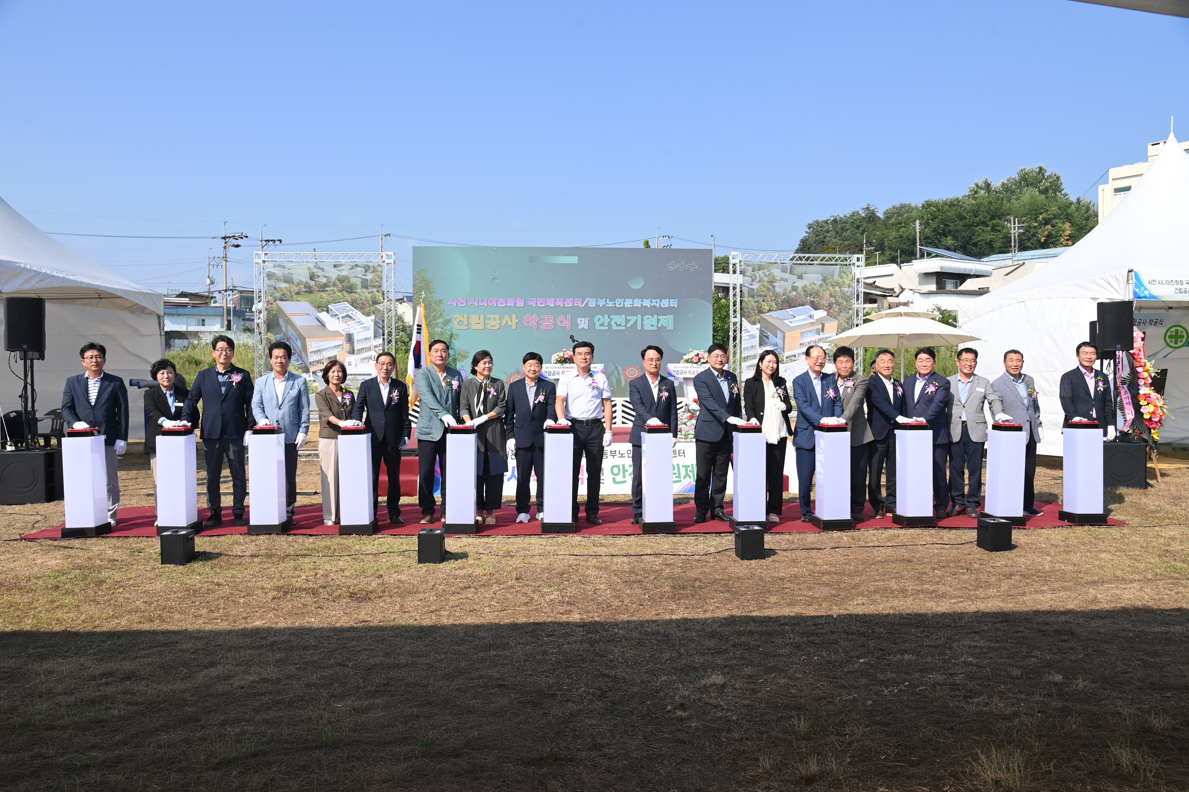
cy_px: 396
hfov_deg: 67.4
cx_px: 594
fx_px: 892
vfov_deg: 47.9
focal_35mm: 27
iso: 200
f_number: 7.1
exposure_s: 1/500
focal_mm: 27
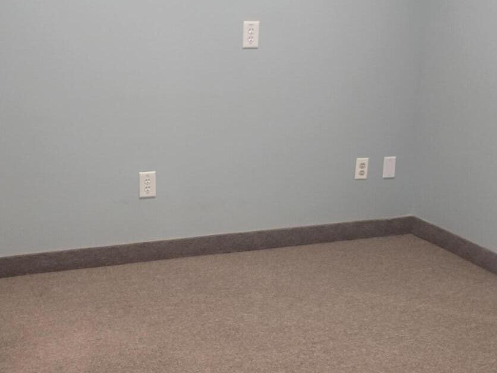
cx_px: 162
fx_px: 790
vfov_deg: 26.5
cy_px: 156
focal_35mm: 55
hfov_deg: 34.6
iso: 500
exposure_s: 1/120
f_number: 1.7
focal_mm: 6.3
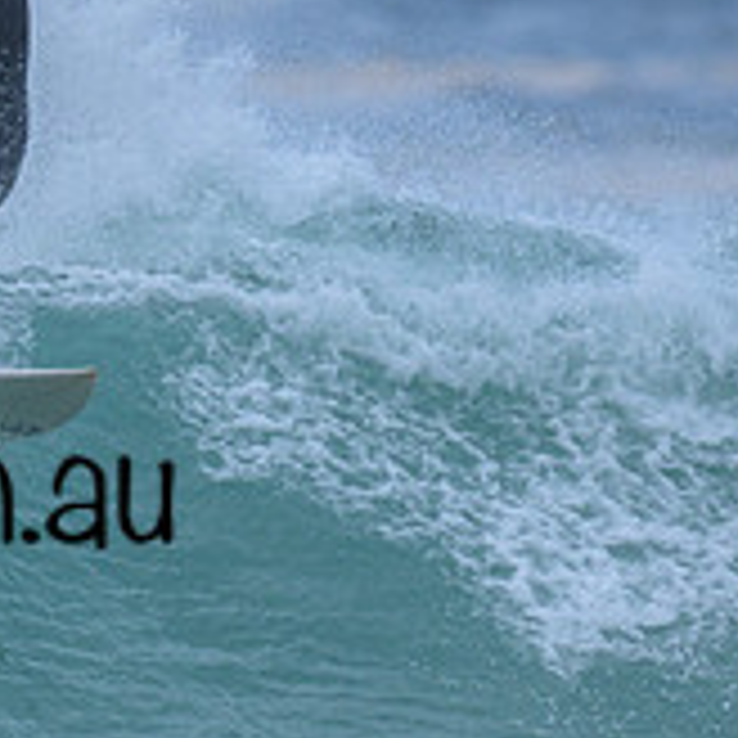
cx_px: -262
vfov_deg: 0.7
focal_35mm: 2616
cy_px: 512
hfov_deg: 0.7
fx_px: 63099
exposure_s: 1/2000
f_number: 6.3
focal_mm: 800
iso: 280
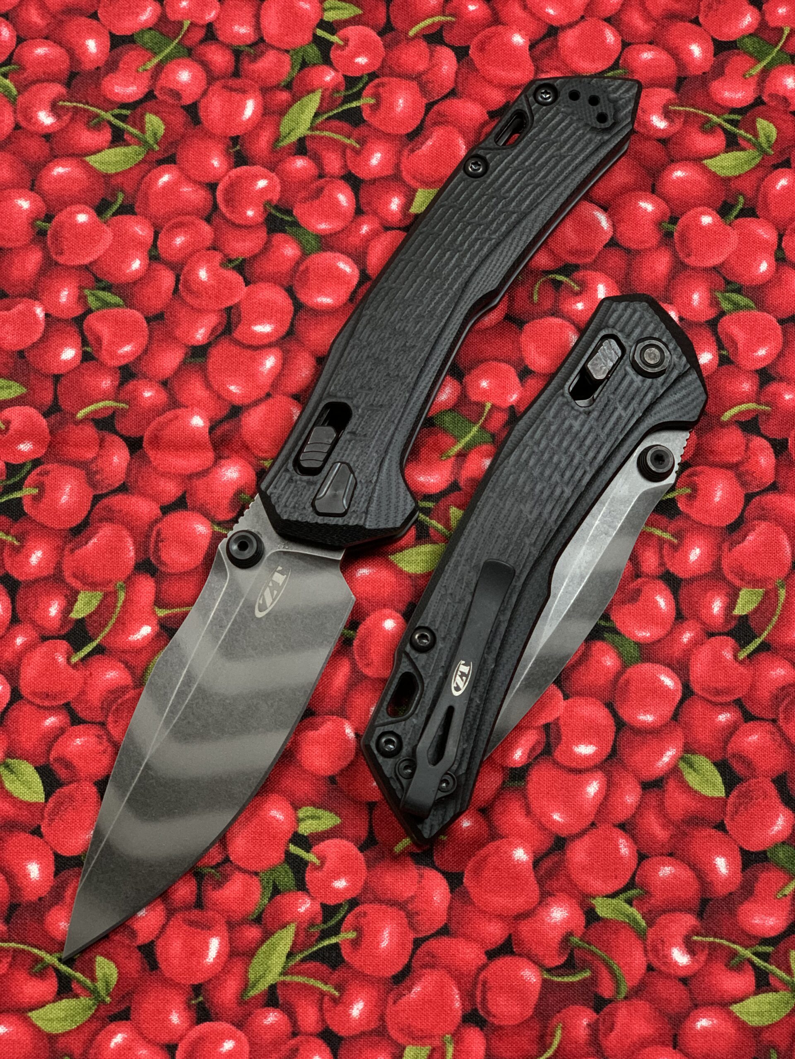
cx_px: 398
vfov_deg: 36.8
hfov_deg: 28.0
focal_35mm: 52
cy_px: 530
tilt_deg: -77.6
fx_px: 1592
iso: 320
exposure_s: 1/60
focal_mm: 6
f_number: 2.4
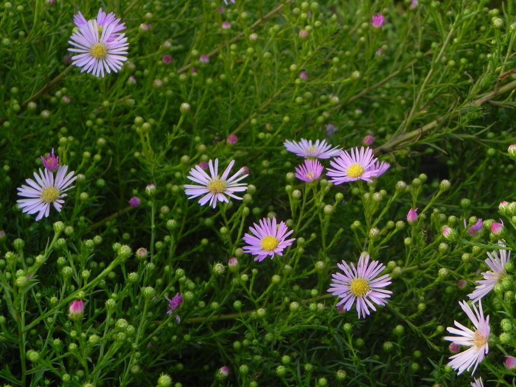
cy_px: 194
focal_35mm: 105
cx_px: 258
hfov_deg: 18.7
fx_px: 1565
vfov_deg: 14.1
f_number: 4.5
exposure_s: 1/60
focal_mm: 18.8
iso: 160
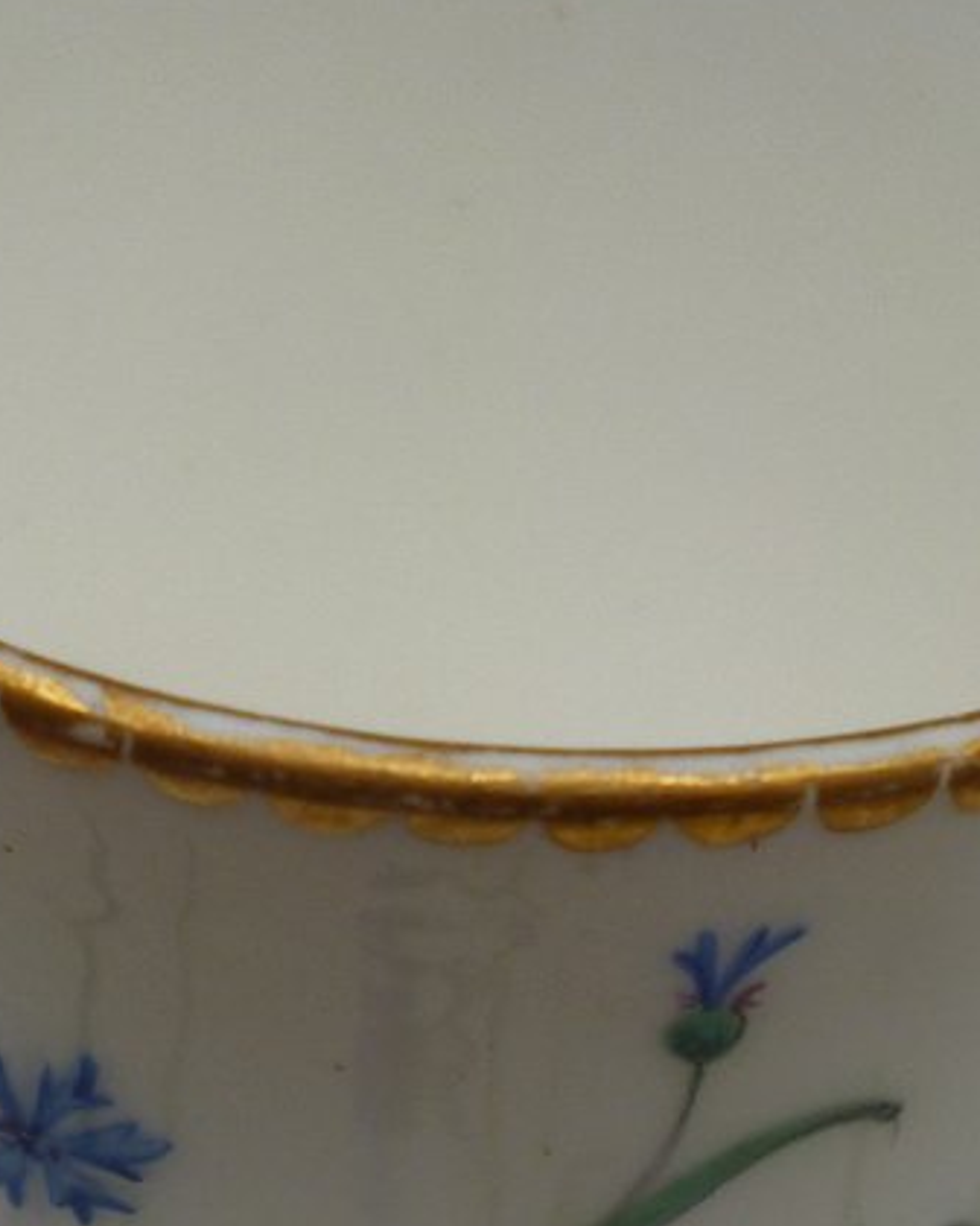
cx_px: 382
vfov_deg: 23.3
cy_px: 1249
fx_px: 2828
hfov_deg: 19.6
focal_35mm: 78
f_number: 3.1
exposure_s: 1/500
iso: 100
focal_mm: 5
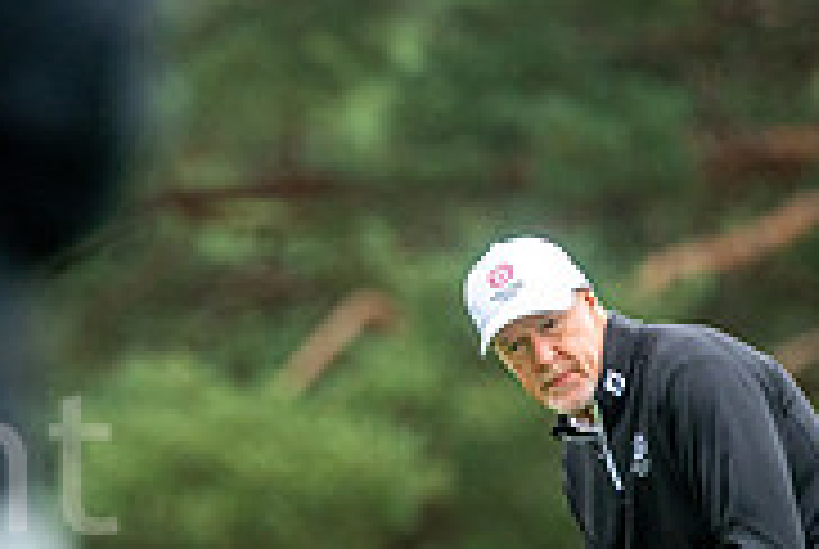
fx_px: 26433
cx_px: -165
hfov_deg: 1.8
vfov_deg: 1.2
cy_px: 692
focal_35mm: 1160
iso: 800
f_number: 4
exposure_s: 1/800
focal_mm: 300
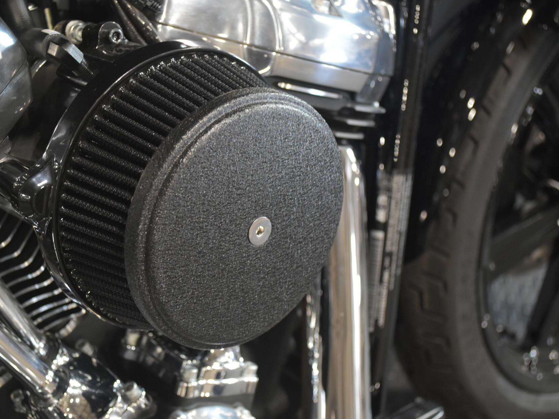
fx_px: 1066
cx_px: 226
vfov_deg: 22.3
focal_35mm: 66
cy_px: 210
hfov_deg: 29.3
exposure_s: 1/15
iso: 1600
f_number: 5
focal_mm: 38
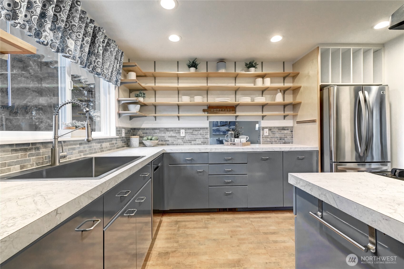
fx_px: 168
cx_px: 202
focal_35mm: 15
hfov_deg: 100.4
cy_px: 134
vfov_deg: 77.3
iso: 3200
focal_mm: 10
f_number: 11
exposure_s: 1/6
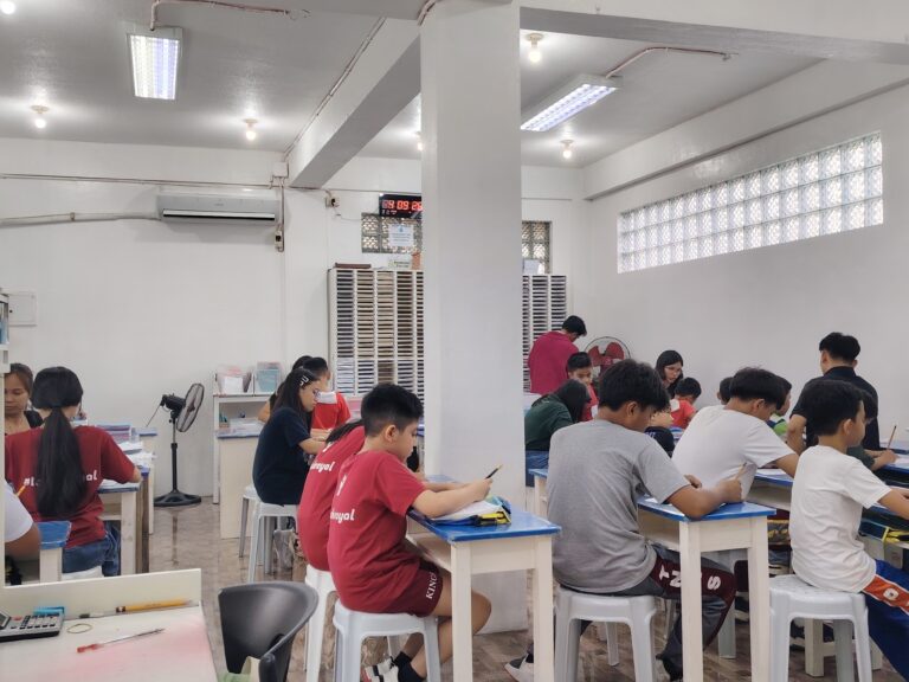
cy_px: 341
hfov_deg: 55.4
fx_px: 867
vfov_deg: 42.9
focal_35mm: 33
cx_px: 454
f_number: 1.75
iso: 275
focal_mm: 5.25
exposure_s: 1/33.3
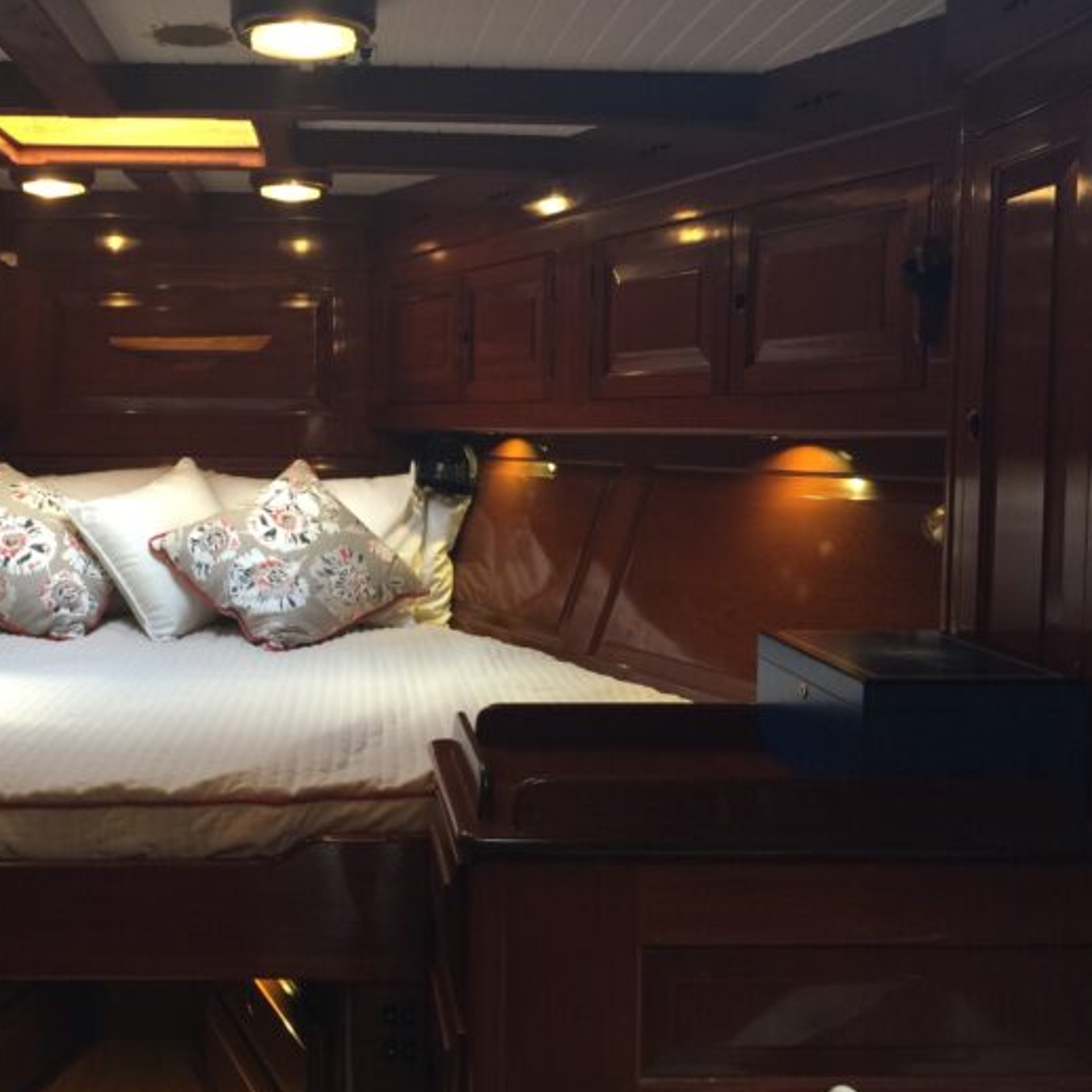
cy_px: 533
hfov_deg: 43.1
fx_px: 1356
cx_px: 339
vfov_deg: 43.9
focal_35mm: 38
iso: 64
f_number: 2.2
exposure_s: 1/15
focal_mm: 4.15
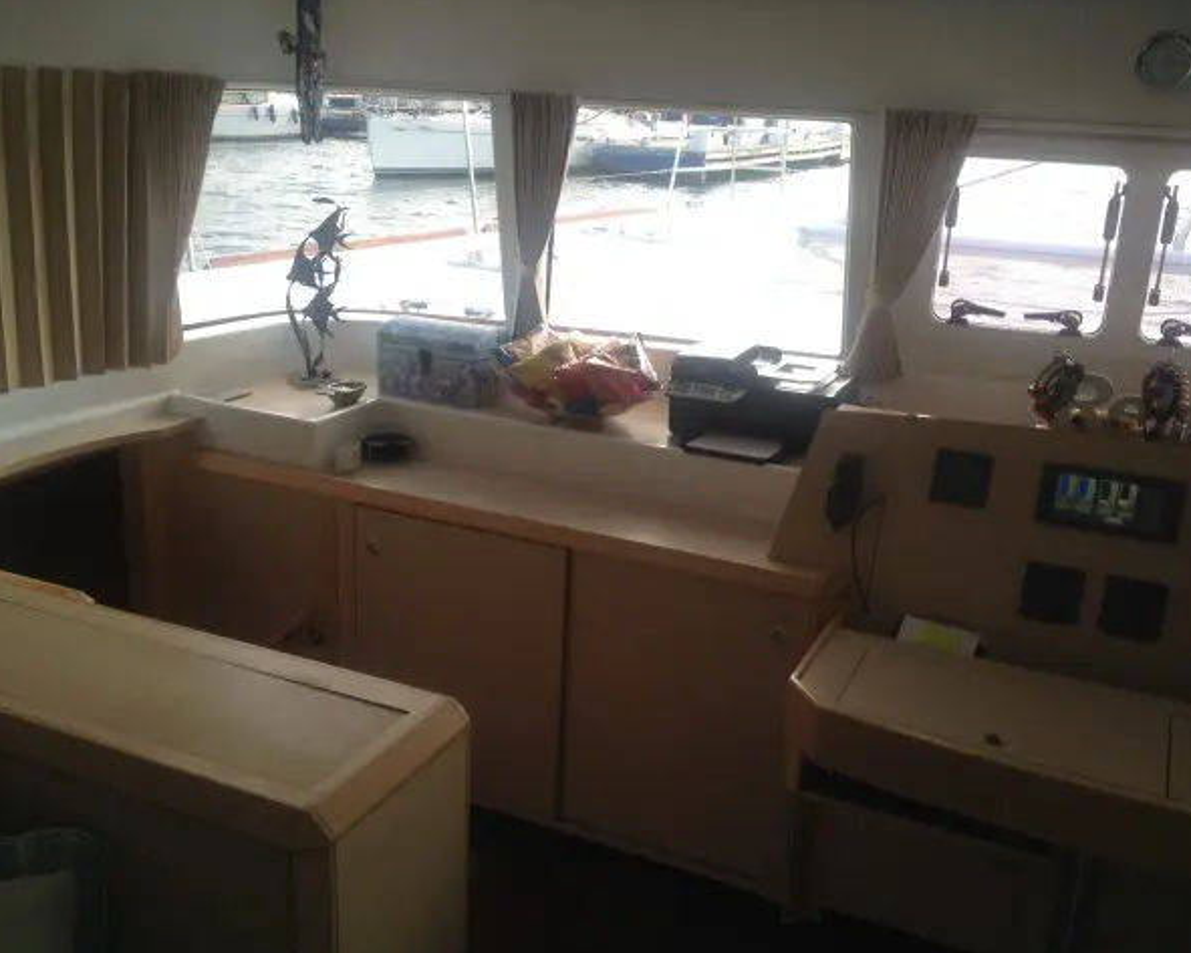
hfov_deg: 49.1
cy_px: 475
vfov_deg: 40.1
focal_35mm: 37
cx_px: 609
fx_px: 1304
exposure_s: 1/136
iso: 50
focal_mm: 4.28
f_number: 2.4
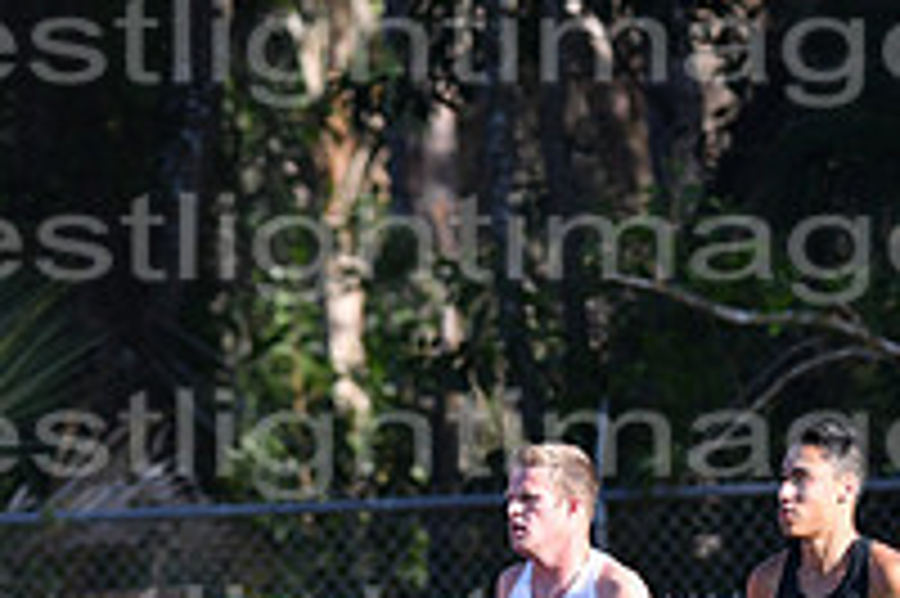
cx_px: 441
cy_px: 740
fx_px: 32672
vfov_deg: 1.0
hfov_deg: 1.6
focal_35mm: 1308
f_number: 5.6
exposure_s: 1/1250
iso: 320
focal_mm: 300
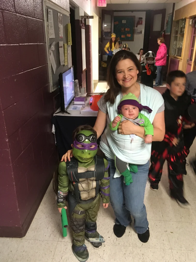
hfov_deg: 48.2
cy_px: 131
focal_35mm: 29
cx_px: 98
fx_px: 219
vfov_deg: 61.7
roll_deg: -0.5
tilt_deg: -20.1
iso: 200
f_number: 2.2
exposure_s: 1/15
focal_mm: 4.15
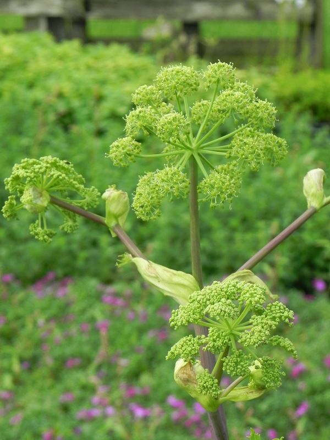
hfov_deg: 11.5
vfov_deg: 15.3
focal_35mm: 129
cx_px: 165
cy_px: 220
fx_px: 1640
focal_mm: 23
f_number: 5
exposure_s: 1/400
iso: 160
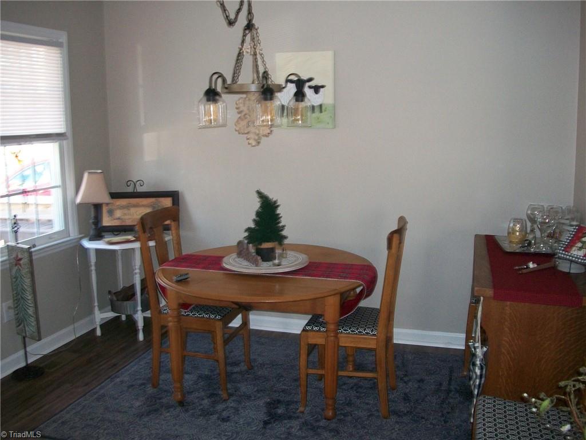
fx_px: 542
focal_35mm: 32
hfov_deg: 56.8
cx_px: 293
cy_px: 220
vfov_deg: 44.2
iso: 160
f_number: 2.9
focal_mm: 5.7
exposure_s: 1/30
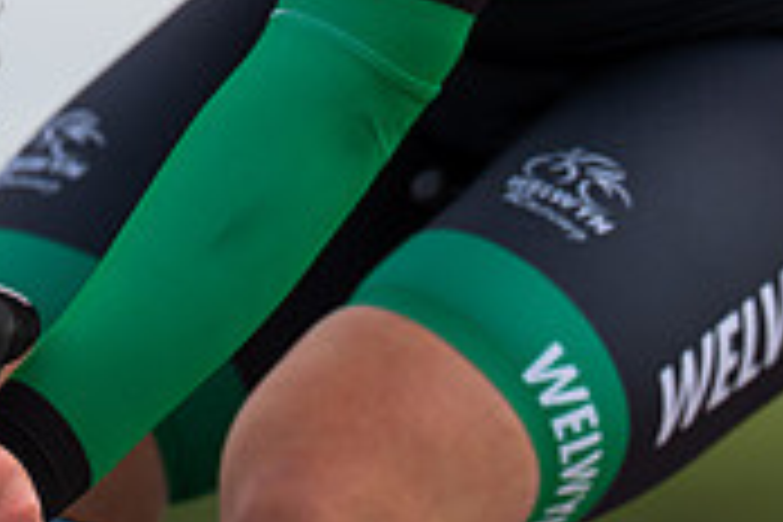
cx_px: 274
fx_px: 14310
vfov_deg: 2.1
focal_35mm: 658
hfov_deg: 3.1
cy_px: -218
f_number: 3.5
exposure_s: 1/1000
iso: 125
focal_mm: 197
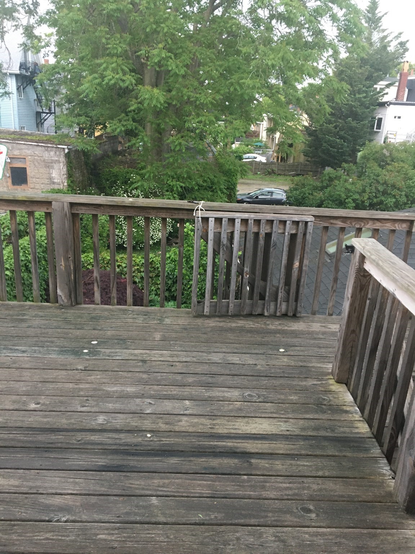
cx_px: 208
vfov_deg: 61.7
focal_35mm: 29
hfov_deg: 48.2
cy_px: 277
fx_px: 464
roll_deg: -3.6
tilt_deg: -16.6
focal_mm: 4.15
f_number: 2.2
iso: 125
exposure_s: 1/30
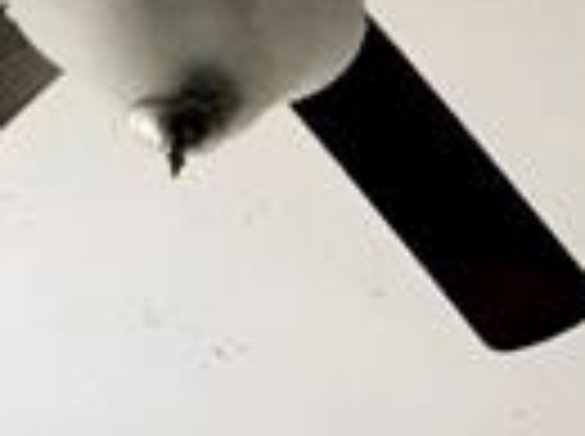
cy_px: 1627
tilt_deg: +2.3
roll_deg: +0.3
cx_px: 720
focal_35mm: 221
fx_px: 3728
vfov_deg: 5.9
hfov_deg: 8.9
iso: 40
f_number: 1.8
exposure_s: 1/33
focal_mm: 3.99
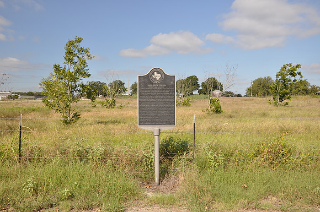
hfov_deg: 53.2
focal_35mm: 36
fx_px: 320
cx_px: 160
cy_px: 106
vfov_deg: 36.8
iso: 200
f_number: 7.1
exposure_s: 1/200
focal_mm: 24
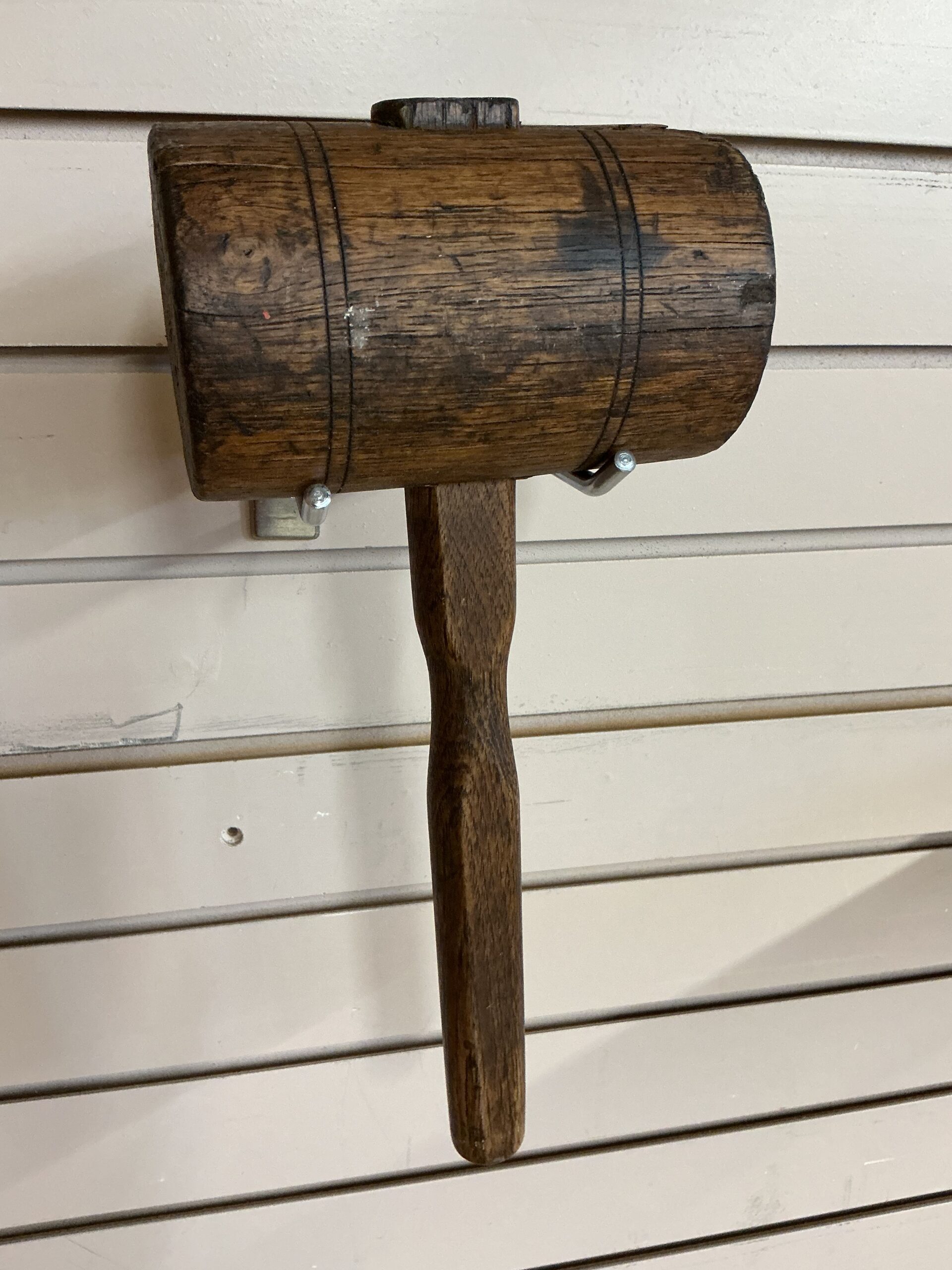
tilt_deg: -17.7
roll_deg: -0.7
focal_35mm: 29
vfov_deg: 61.7
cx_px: 476
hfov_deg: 48.2
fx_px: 1063
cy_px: 635
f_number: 1.8
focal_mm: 3
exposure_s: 1/60
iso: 160
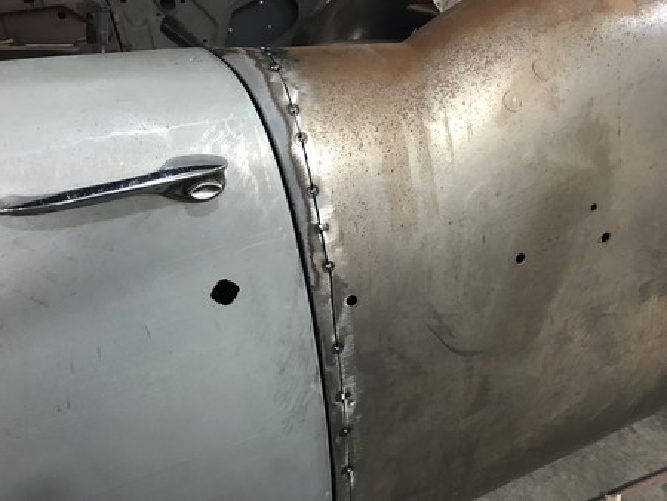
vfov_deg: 49.8
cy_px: 250
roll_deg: +1.1
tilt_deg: -39.2
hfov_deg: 63.4
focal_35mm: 28
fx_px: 540
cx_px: 334
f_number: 1.8
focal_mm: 3.99
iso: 40
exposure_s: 1/17
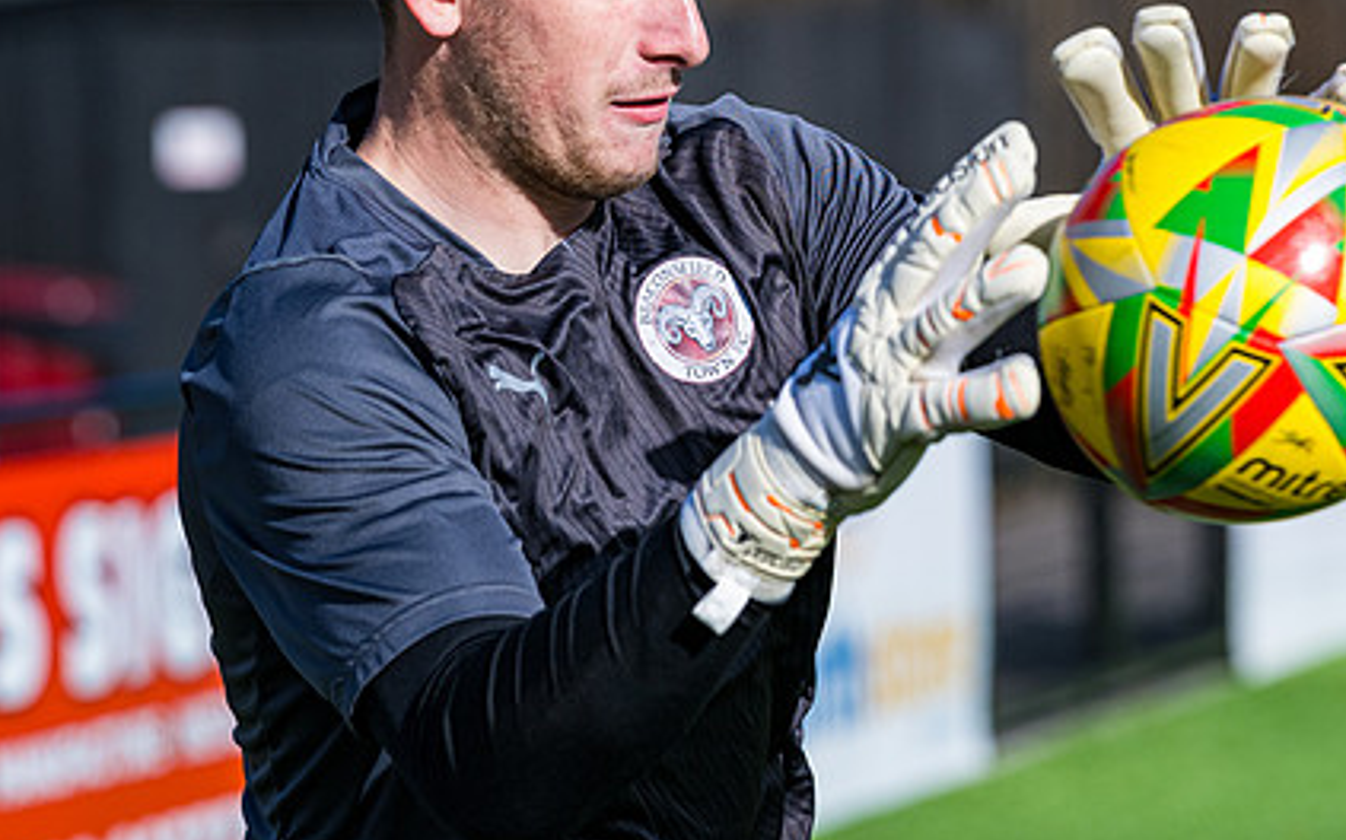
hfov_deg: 8.3
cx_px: 1046
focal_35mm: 253
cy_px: 211
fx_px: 9277
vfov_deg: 5.2
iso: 400
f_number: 4
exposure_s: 1/4000
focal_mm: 135
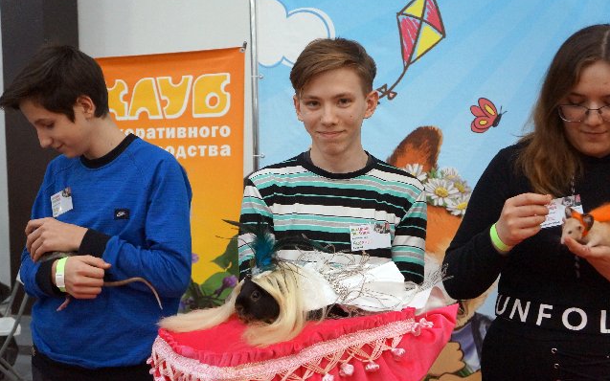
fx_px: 740
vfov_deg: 28.9
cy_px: 195
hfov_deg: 44.8
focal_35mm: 45
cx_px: 305
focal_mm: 29
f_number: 4
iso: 3200
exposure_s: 1/60
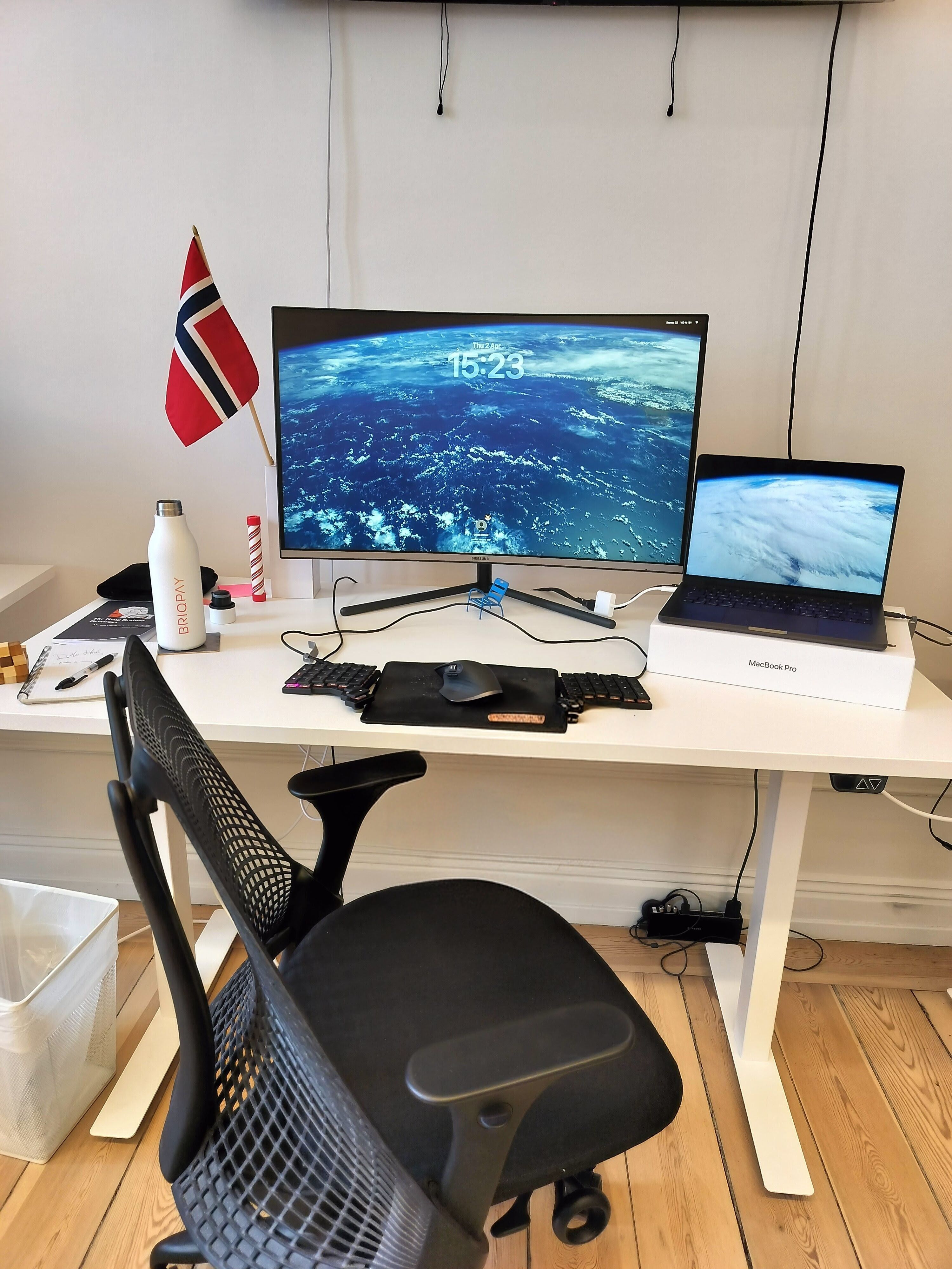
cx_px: 476
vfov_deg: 71.6
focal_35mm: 24
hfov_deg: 56.8
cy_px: 634
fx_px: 880
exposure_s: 1/33
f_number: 1.7
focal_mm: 5.24
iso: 160
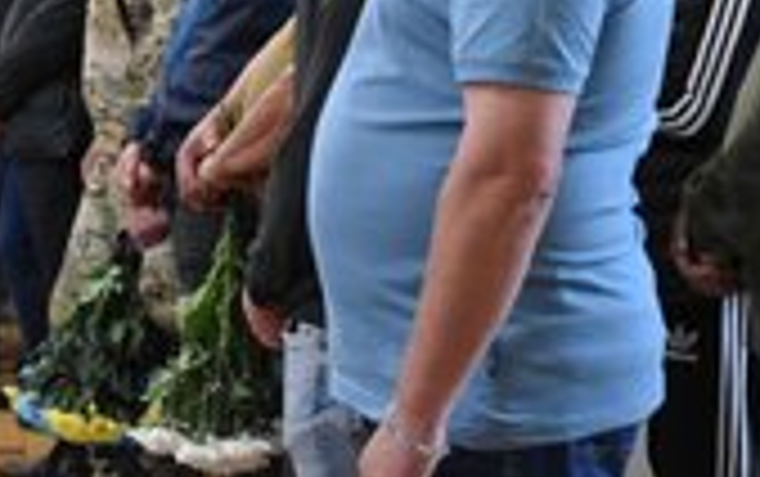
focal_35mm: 112
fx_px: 2326
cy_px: -29
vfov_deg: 11.5
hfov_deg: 18.5
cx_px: 342
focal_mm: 31
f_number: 3.2
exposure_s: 1/60
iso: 4500
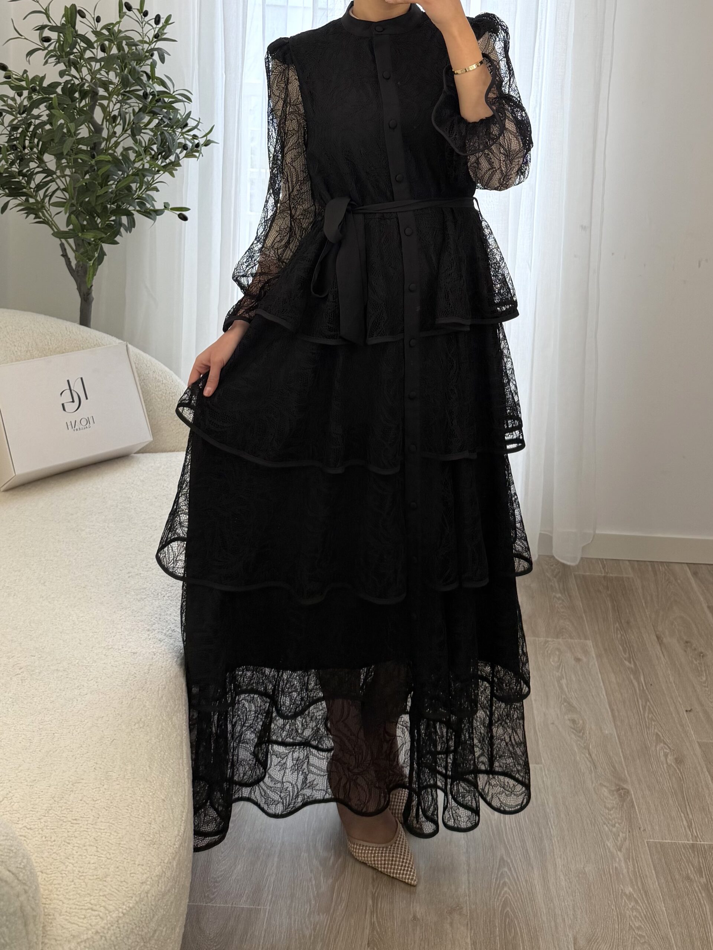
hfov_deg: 56.8
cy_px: 475
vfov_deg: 71.6
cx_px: 356
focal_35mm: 24
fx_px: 659
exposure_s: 1/151
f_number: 1.78
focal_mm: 6.76
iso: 64
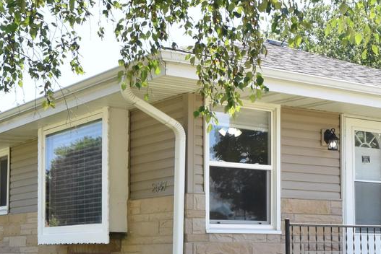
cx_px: 281
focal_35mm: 69
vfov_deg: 19.5
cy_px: 201
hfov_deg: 28.8
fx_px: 733
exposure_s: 1/400
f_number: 10
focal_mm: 19
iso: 800
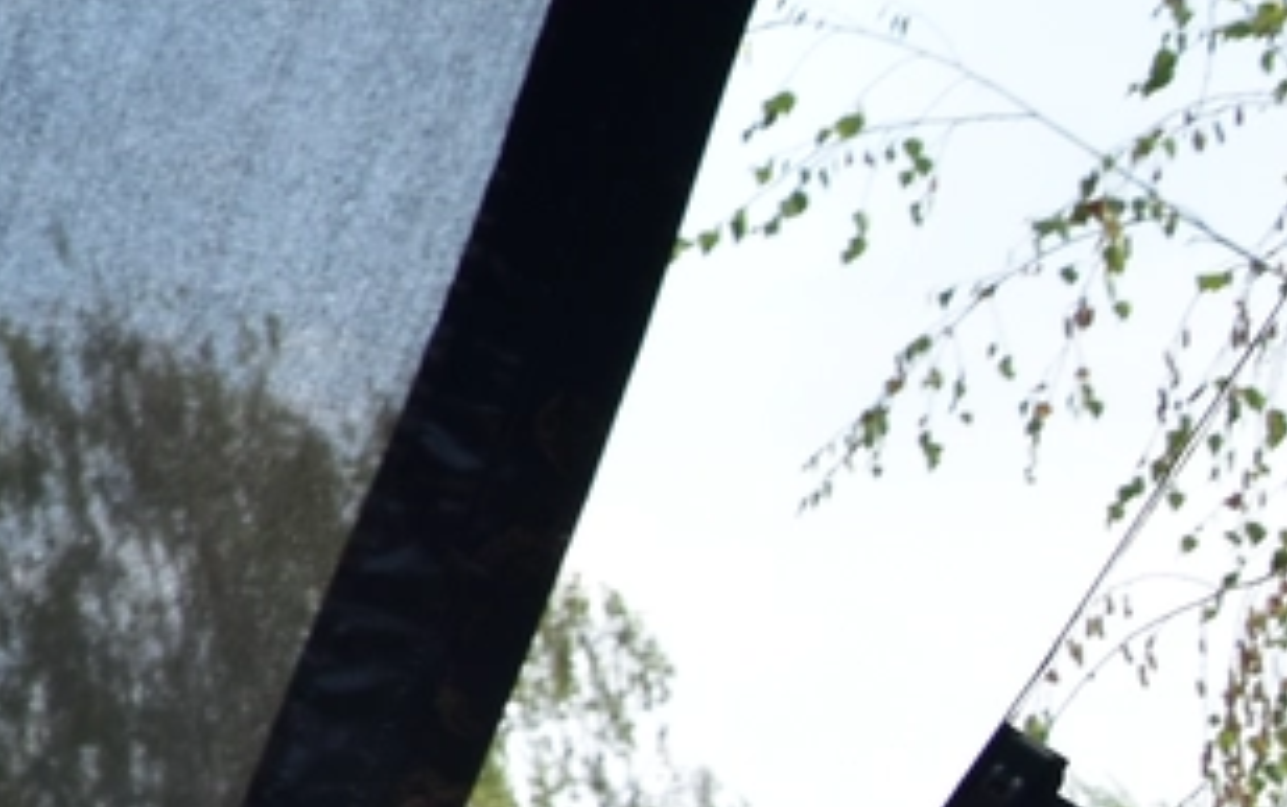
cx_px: -1843
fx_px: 8880
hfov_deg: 7.7
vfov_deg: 5.2
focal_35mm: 253
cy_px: -71
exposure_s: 1/250
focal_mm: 34
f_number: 8
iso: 200
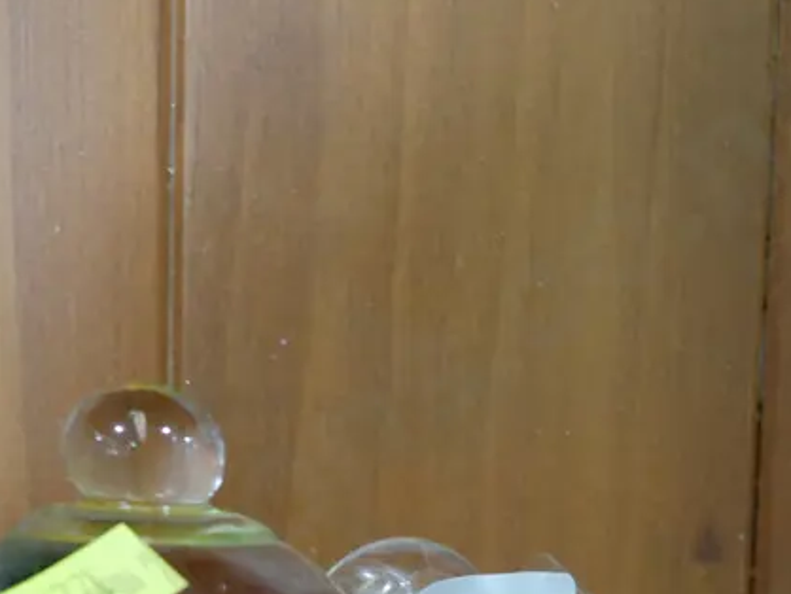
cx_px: 57
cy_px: 665
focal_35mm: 98
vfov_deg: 14.7
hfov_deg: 19.6
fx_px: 2241
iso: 1250
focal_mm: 20
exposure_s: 1/60
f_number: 4.5
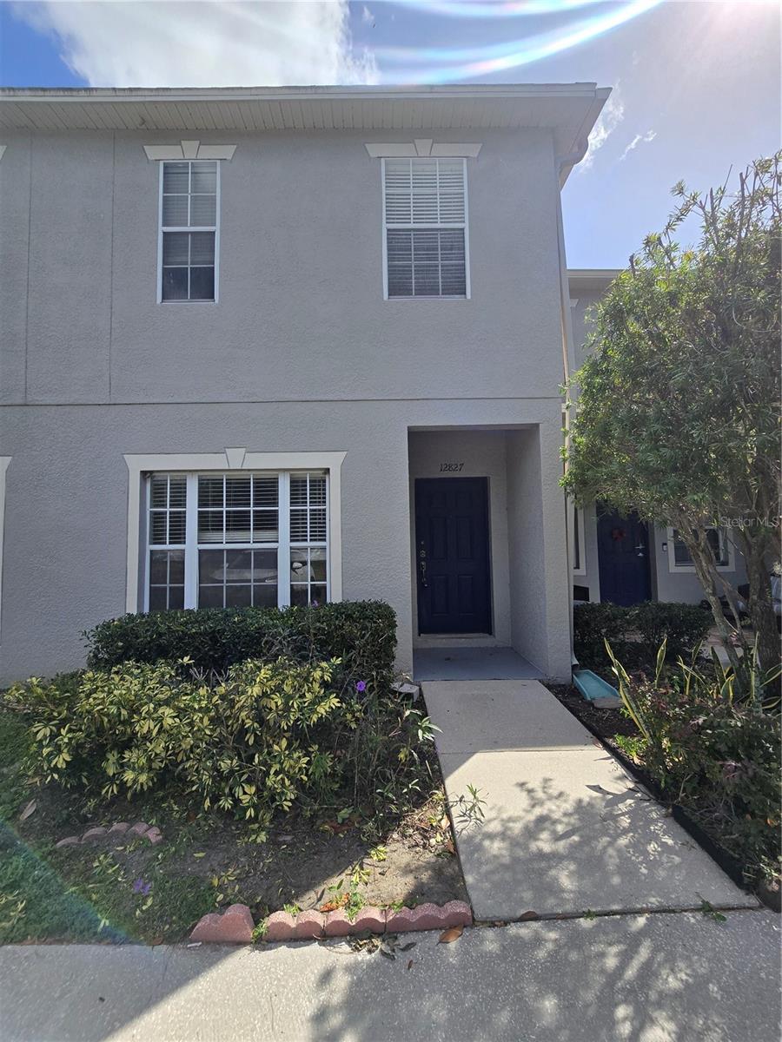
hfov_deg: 89.9
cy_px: 521
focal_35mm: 13
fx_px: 392
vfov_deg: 106.2
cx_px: 391
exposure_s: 1/2180
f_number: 2.2
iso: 50
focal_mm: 2.2
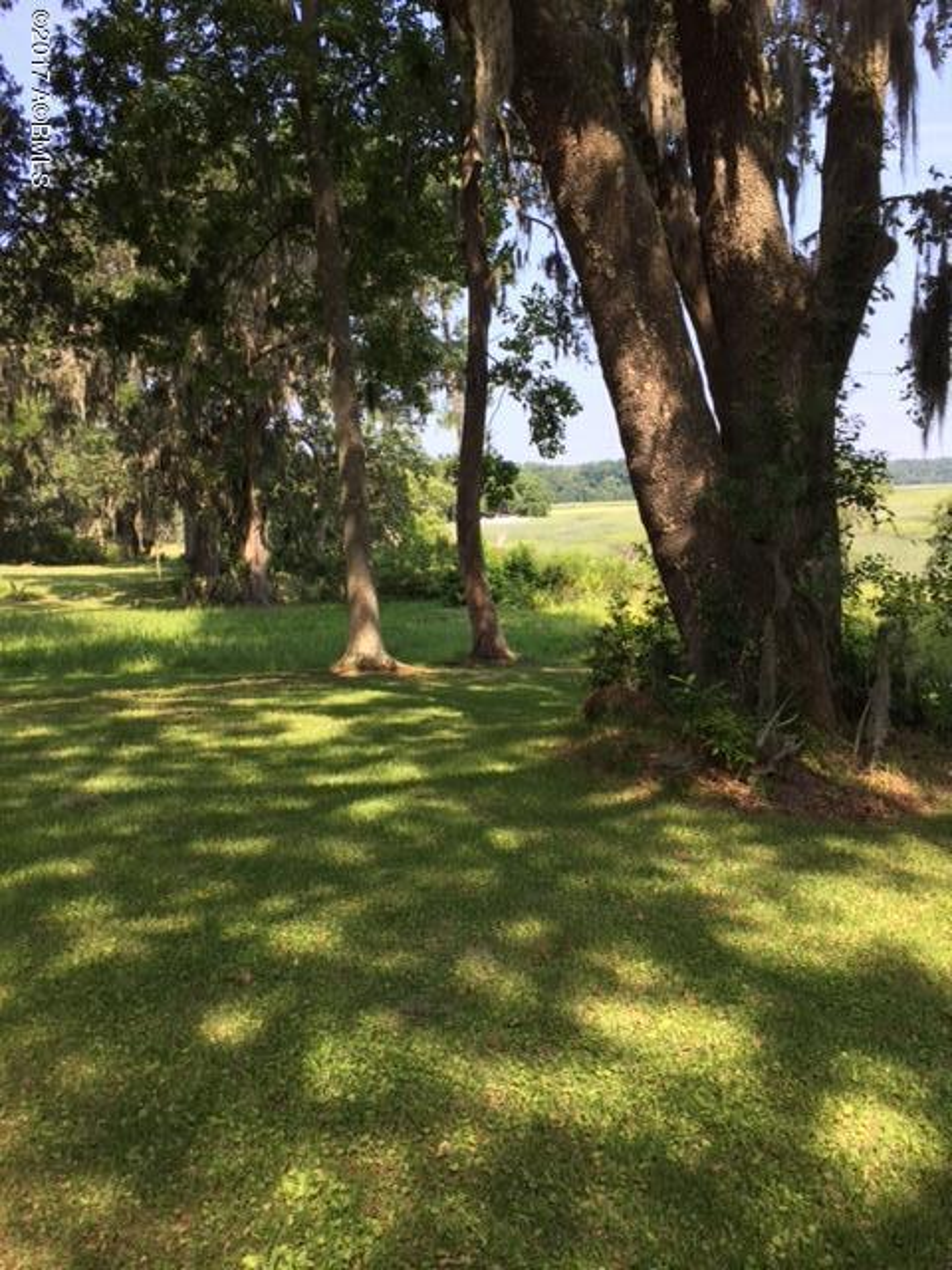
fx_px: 1063
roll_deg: +2.2
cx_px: 476
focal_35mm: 29
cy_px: 635
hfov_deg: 48.2
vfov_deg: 61.7
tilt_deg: -6.2
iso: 32
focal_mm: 4.15
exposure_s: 1/444
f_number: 2.2
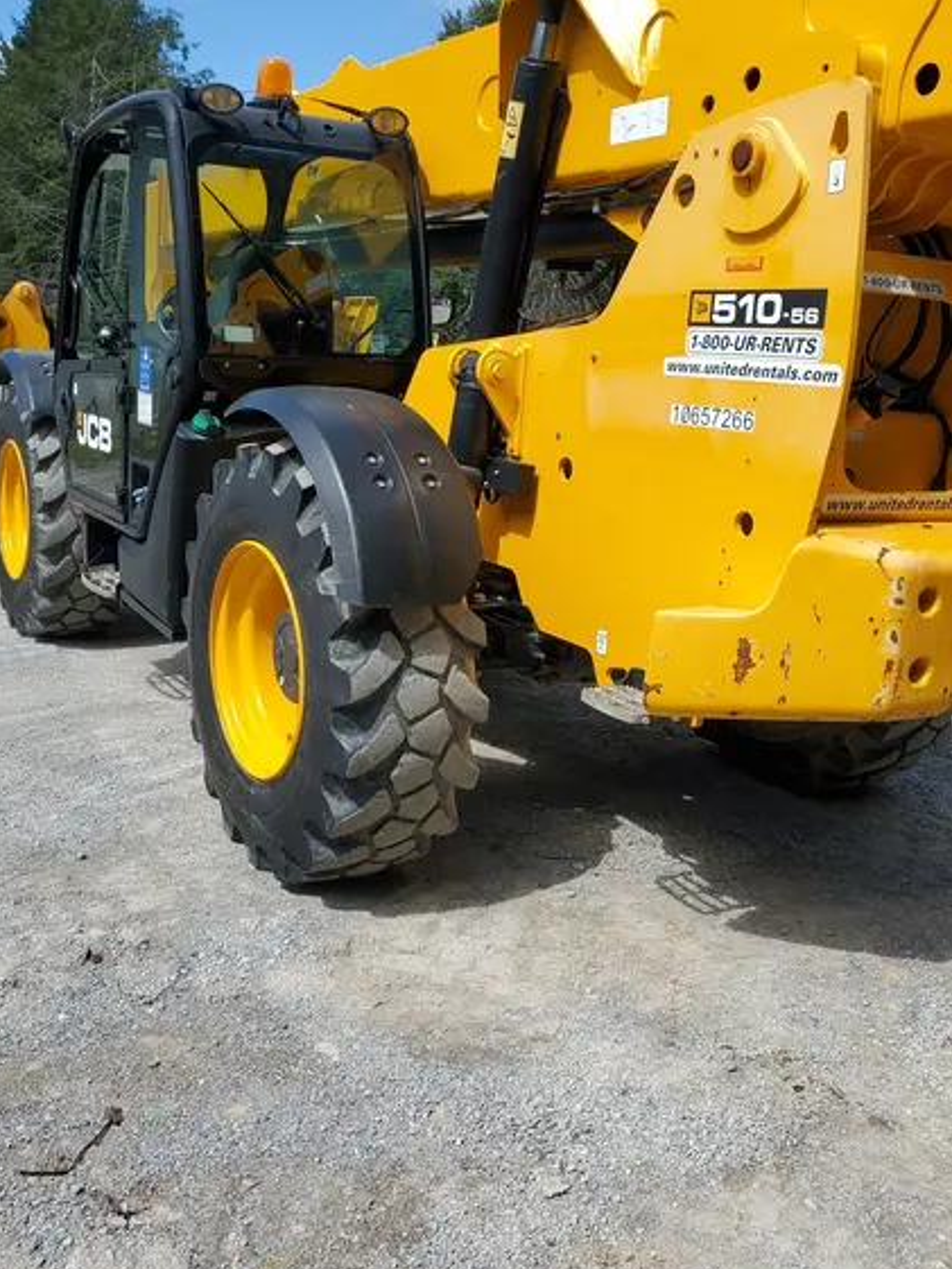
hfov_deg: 41.7
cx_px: 418
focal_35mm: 34
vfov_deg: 53.5
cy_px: 501
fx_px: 1246
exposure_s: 1/1199
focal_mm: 4.3
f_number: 2.4
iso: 50
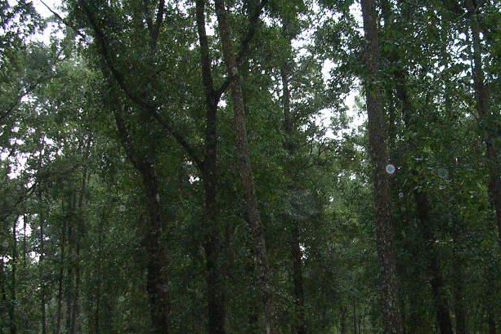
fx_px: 919
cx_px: 365
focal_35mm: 66
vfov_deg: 20.4
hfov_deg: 30.1
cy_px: 267
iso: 200
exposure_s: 1/60.1
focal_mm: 5.8
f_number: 2.8
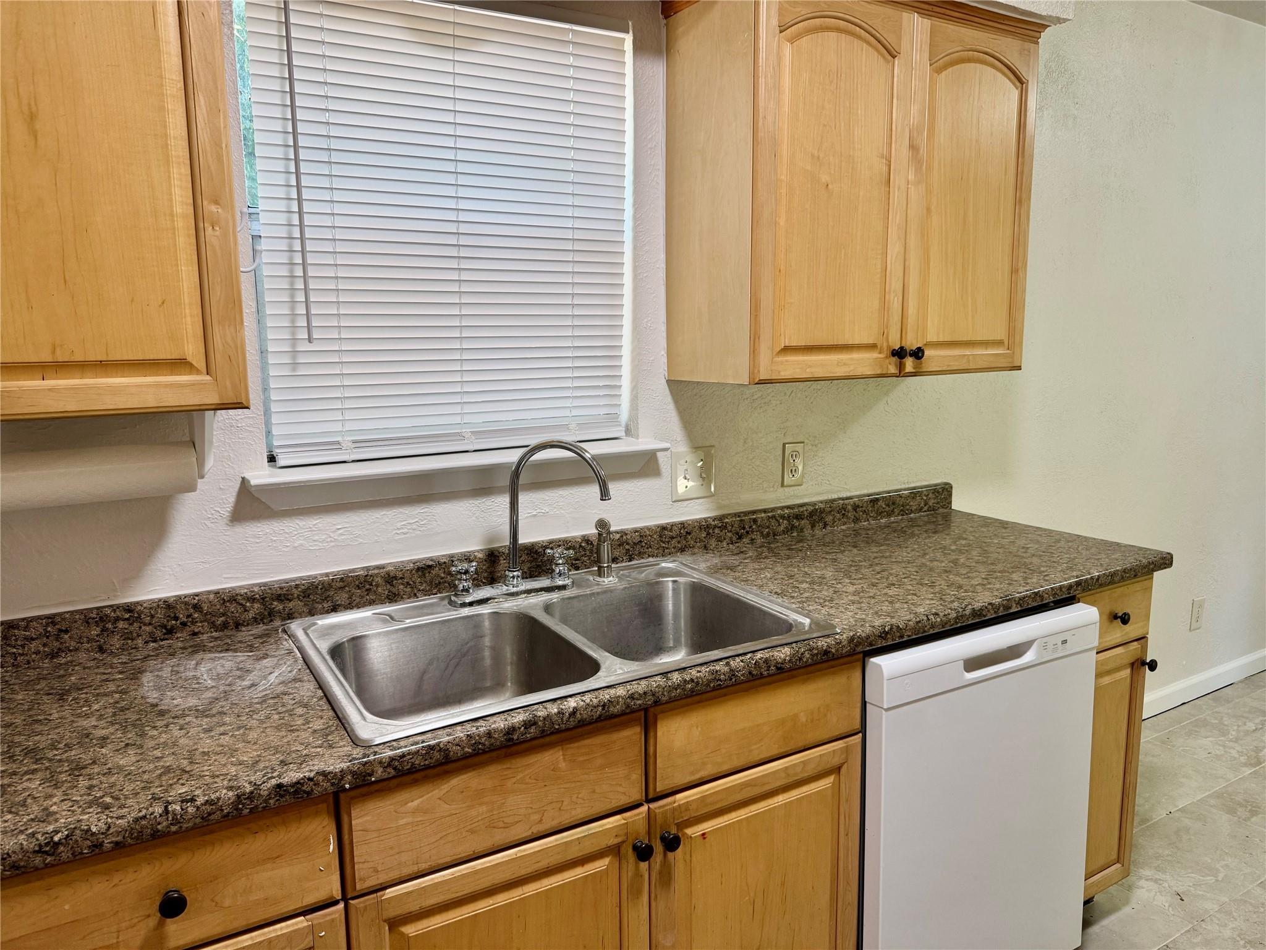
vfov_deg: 56.8
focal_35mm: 24
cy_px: 475
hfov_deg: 71.6
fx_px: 878
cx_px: 633
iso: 160
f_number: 1.78
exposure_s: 1/60
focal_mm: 6.76
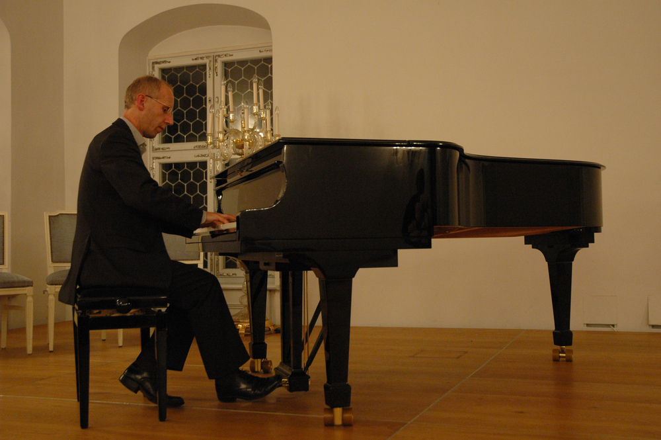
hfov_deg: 45.0
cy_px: 220
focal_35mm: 44
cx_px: 330
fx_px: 798
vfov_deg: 30.8
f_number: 4
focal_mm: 29
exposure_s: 1/30
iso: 1400
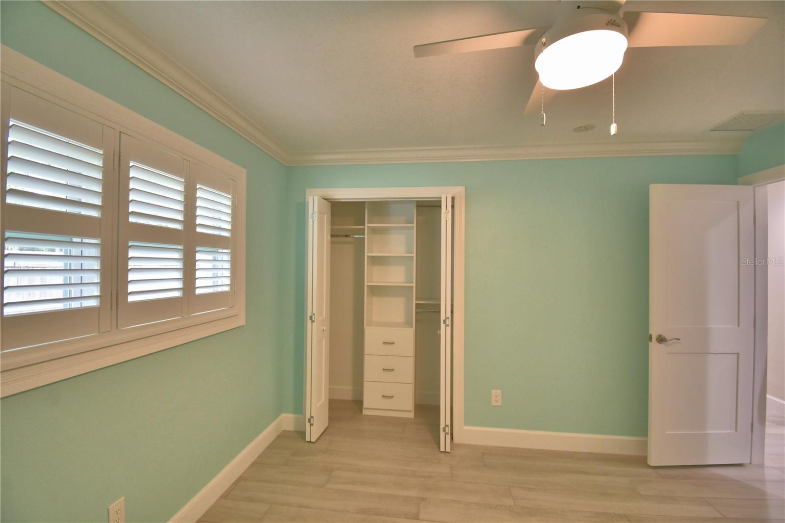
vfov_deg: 77.3
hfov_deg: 100.4
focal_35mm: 15
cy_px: 262
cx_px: 392
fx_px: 327
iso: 450
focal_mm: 10
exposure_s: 1/30
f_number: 4.5
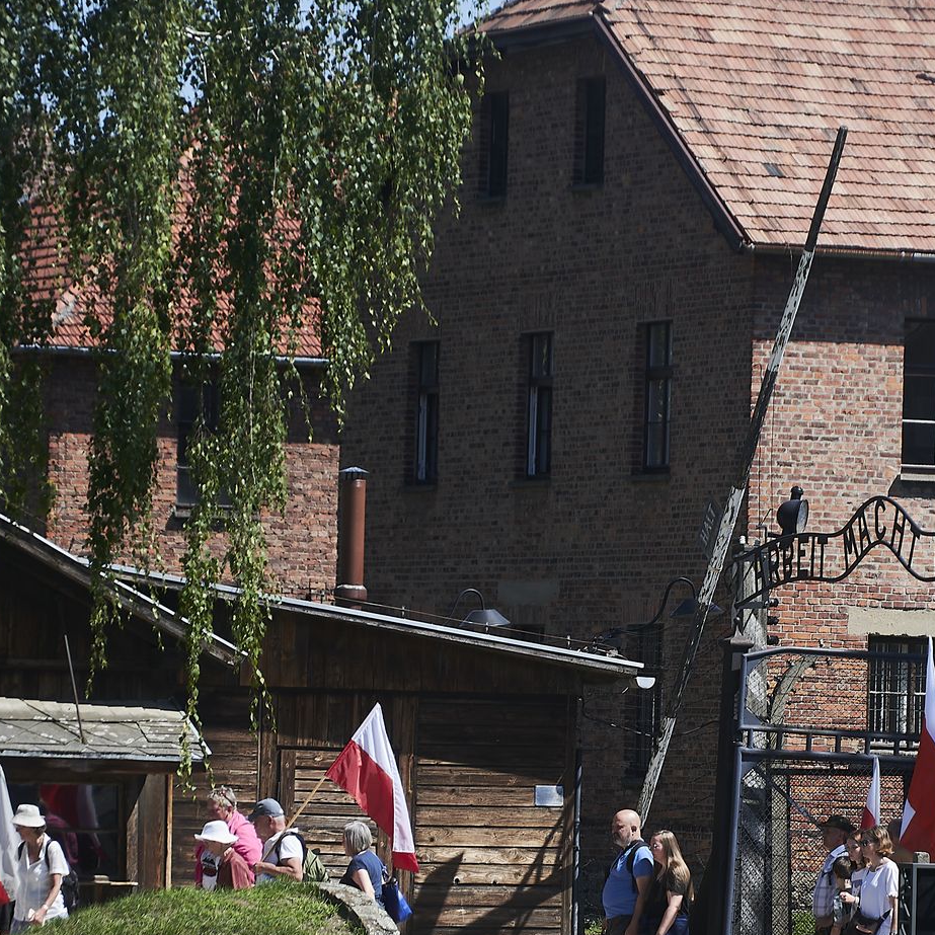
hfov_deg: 6.1
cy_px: 584
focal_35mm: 289
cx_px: 775
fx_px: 8832
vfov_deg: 6.1
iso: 160
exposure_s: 1/320
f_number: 5.6
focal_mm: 105
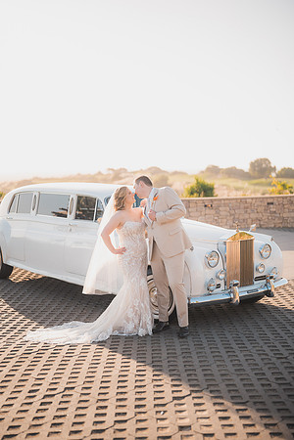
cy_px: 220
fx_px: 612
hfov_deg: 27.0
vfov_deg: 39.6
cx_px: 147
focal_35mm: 50
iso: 200
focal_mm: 50
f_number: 1.2
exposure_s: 1/5000
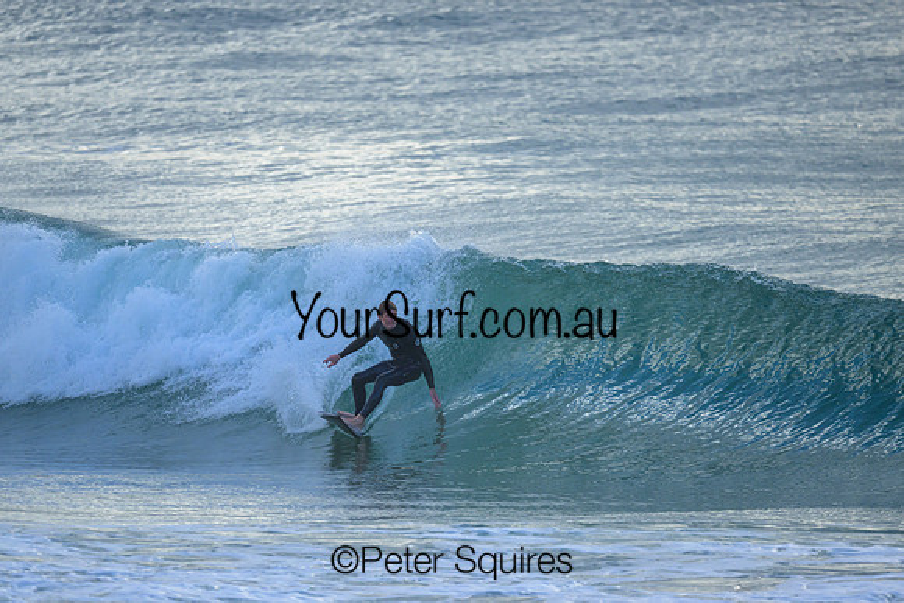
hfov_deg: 2.6
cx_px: 452
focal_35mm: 800
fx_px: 20093
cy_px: 302
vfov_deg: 1.7
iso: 720
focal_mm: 800
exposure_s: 1/2500
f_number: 6.3
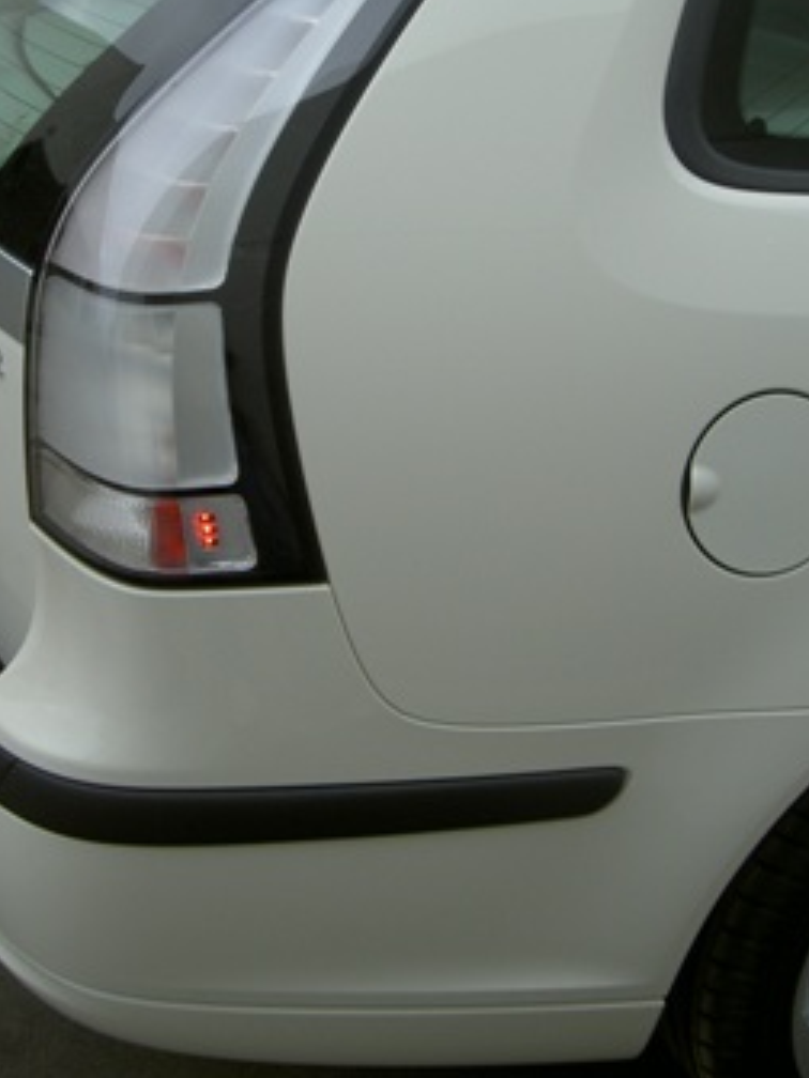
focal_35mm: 52
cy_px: 372
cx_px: 279
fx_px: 1620
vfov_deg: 36.5
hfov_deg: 27.9
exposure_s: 1/278
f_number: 4.7
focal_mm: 8
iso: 100
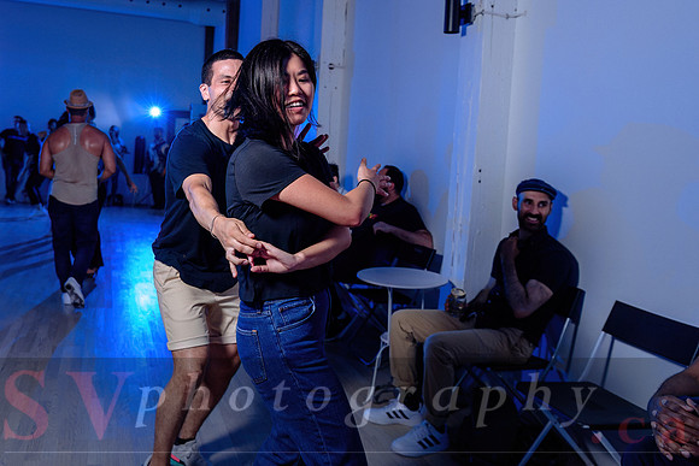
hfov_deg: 57.2
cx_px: 276
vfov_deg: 40.2
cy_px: 184
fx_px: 635
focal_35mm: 33
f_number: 3.5
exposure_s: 1/160
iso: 1000
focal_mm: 27
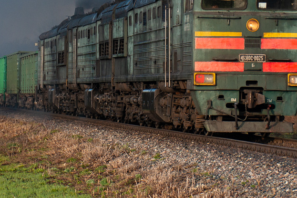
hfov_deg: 11.1
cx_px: 115
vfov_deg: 7.4
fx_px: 1526
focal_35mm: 185
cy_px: 1
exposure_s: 1/500
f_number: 6.3
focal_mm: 60
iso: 250
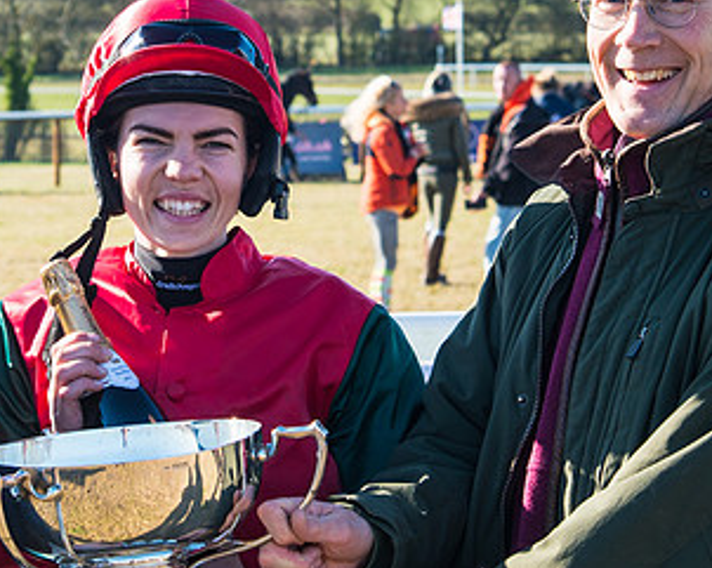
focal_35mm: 149
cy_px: 51
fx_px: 3137
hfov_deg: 12.9
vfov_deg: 10.3
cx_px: 195
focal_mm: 52
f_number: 5
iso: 125
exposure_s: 1/250
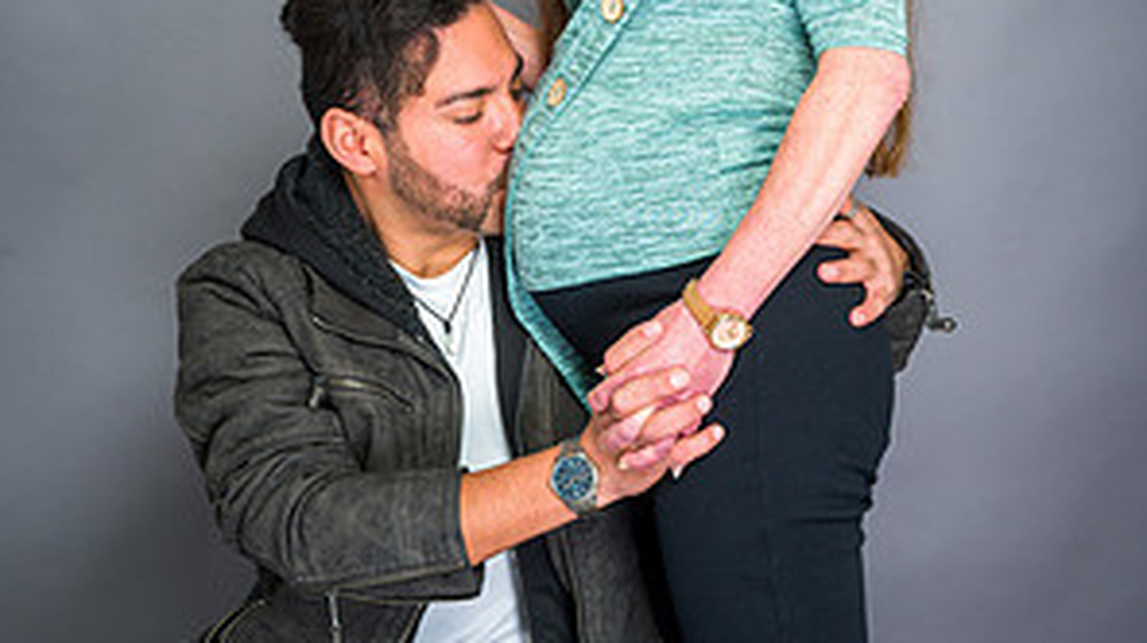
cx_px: 572
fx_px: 2371
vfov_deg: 15.4
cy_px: 151
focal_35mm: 78
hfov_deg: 27.2
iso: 200
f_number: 5.6
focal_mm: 49
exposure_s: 1/100
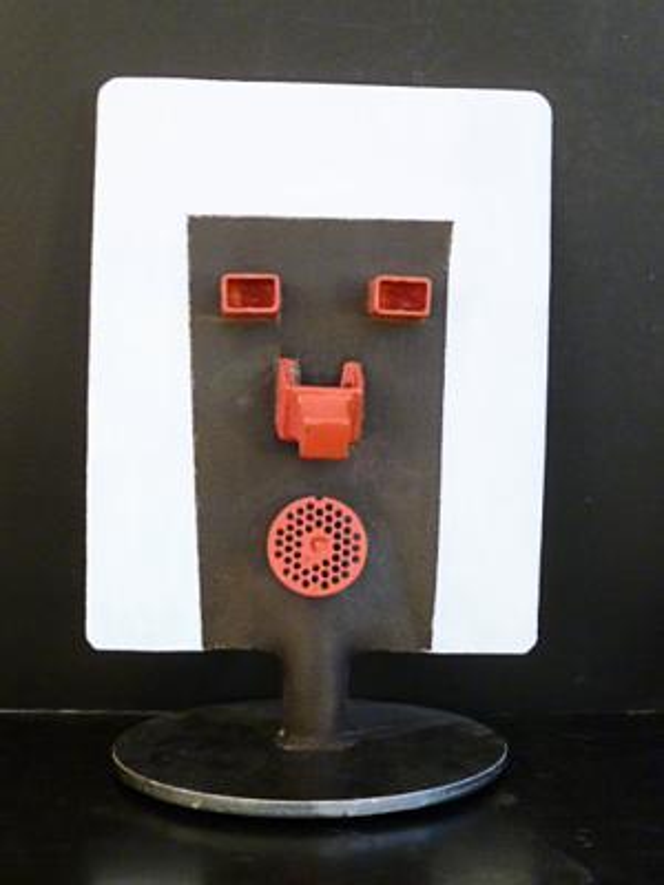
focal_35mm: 41
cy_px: 442
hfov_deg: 35.1
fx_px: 1049
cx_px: 332
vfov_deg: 45.8
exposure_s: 1/4
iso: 400
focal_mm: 7.4
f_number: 3.8
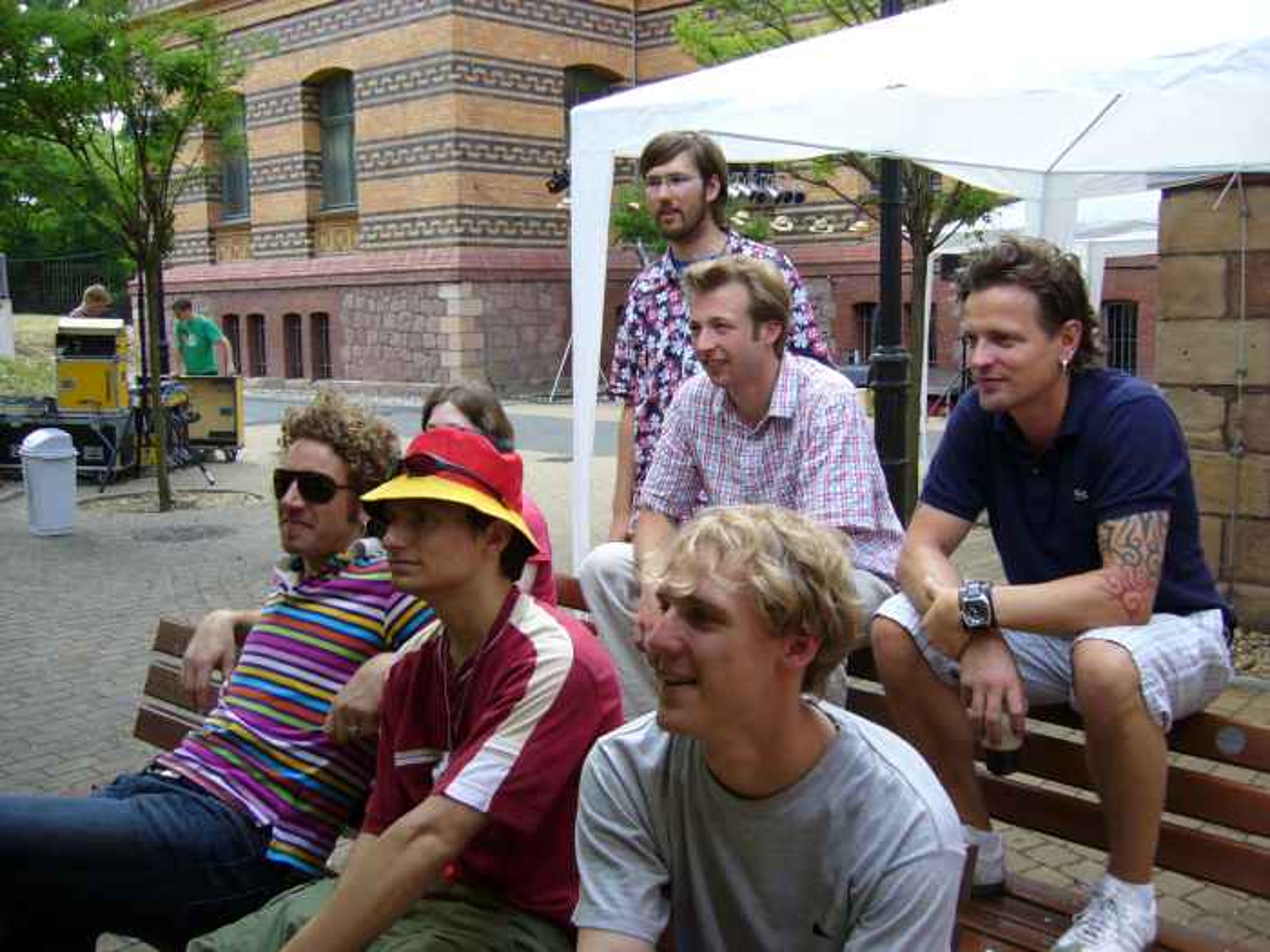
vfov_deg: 40.7
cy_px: 476
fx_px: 1284
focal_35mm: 35
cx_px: 635
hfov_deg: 52.6
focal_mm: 5.8
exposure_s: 1/80
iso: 80
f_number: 2.8
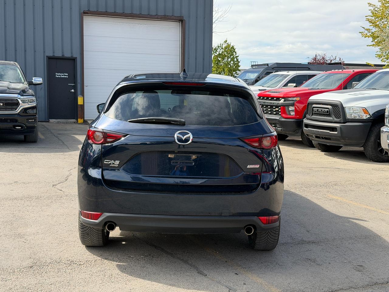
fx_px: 539
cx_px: 194
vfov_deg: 30.3
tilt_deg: -5.6
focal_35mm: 48
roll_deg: -0.4
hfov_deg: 39.7
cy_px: 146
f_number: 1.78
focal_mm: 6.76
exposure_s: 1/2415
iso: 80
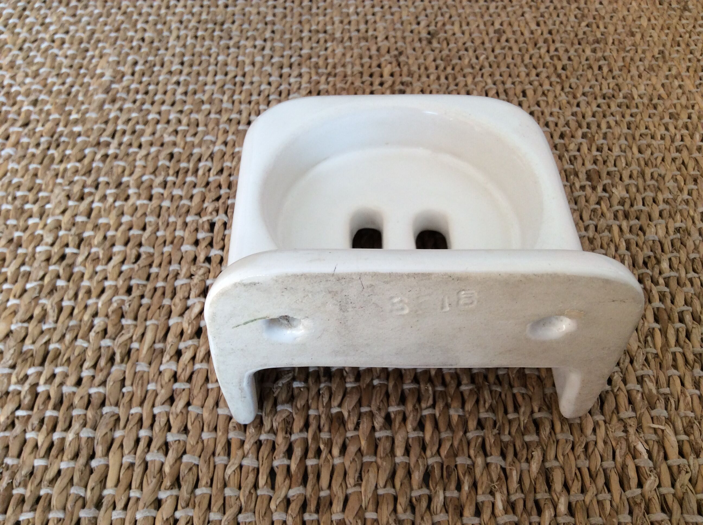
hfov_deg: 56.9
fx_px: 649
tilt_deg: -49.6
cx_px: 352
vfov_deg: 44.1
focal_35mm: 32
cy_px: 262
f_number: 2.4
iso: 50
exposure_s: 1/100
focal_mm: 3.3
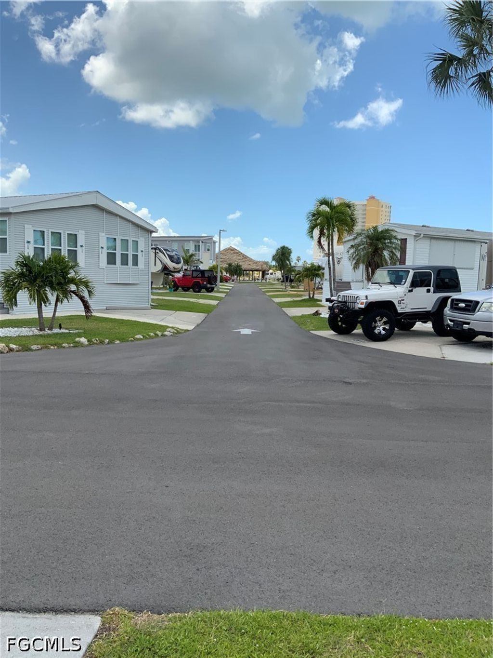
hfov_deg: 48.2
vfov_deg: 61.7
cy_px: 329
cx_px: 246
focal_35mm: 29
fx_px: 551
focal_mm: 3
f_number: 1.8
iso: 20
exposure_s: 1/1984
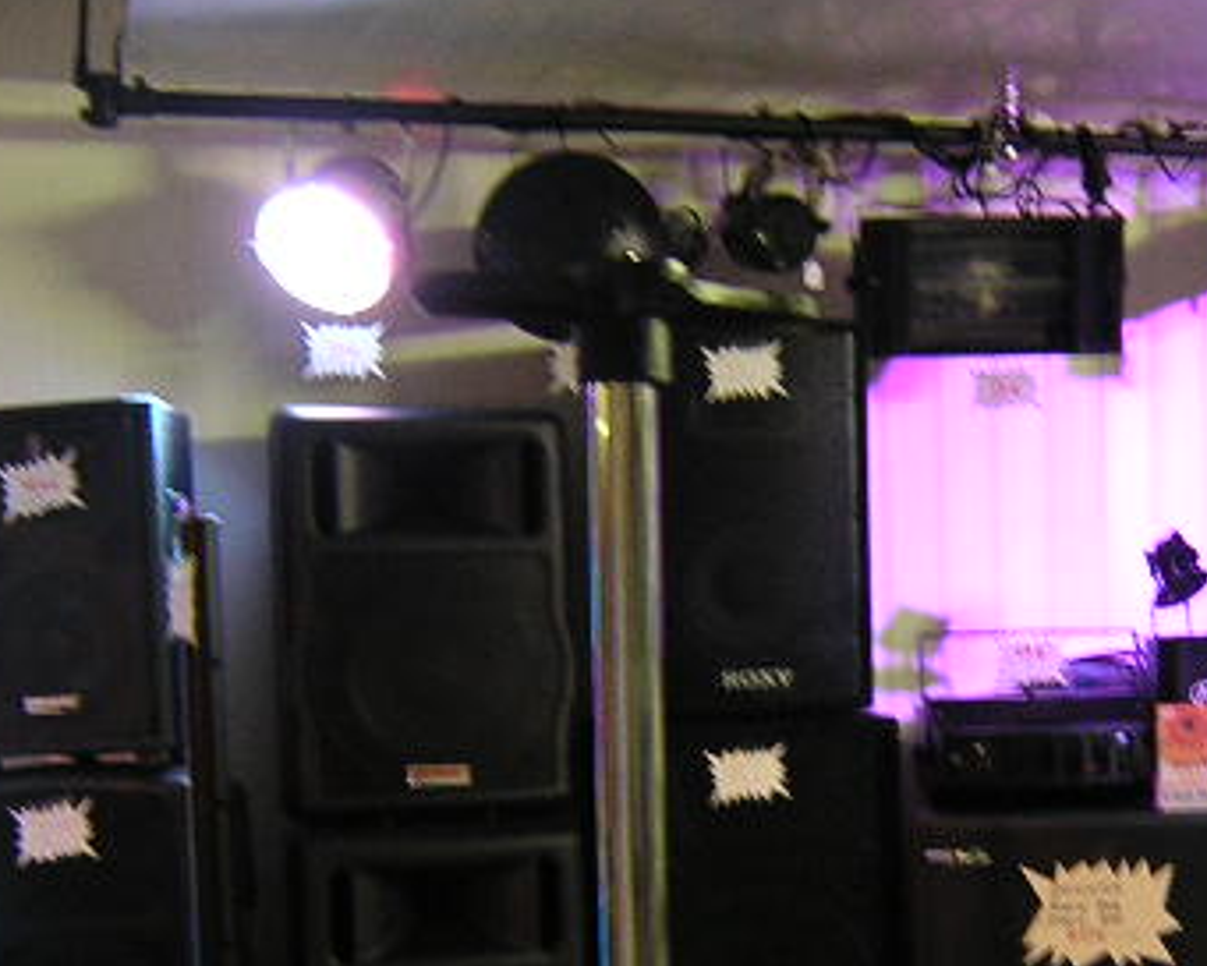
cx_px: 966
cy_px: 800
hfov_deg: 28.1
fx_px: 2358
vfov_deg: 22.8
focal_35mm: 66
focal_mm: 4.7
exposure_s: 1/3.1
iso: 282
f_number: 2.6
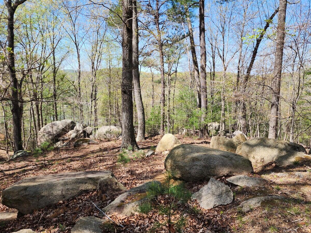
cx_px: 169
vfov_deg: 53.0
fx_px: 234
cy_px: 123
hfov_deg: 67.2
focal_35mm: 26
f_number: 1.8
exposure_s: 1/400
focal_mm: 6.4
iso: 12
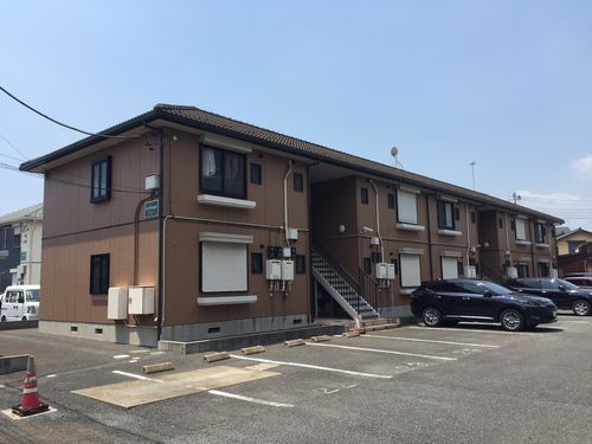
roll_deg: +0.6
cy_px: 222
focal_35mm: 29
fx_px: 496
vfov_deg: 48.2
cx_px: 296
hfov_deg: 61.7
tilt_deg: +6.9
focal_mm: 4.15
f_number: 2.2
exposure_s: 1/1464
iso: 32
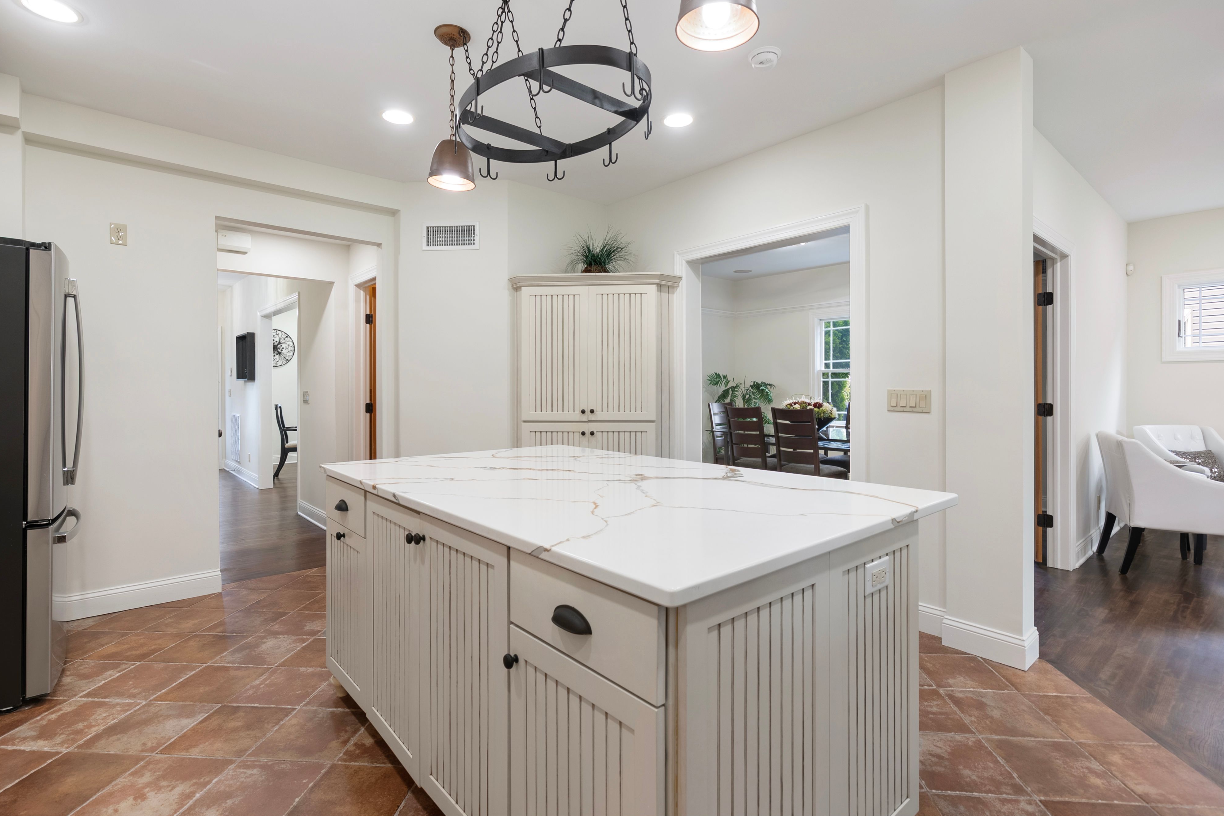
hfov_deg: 93.3
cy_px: 384
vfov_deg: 70.4
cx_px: 618
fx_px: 578
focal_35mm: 17
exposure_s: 1/2
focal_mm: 16
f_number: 8
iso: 200
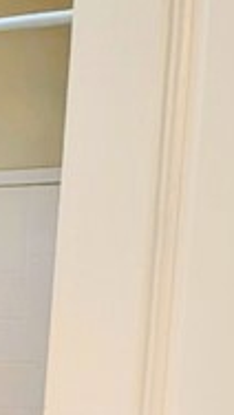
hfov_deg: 10.3
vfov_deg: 28.7
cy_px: 368
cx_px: -520
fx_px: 782
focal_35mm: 71
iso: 33
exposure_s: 1/127
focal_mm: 2.23
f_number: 1.95
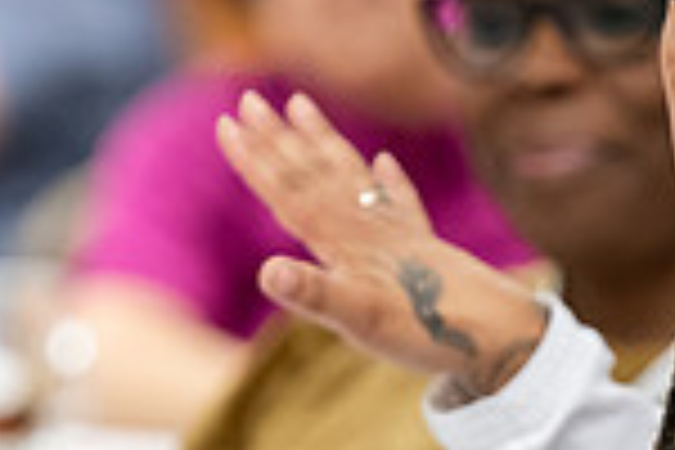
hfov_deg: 3.3
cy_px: 461
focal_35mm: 619
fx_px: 11605
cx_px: 580
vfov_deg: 2.2
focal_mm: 160
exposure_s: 1/200
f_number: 2.8
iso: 2000
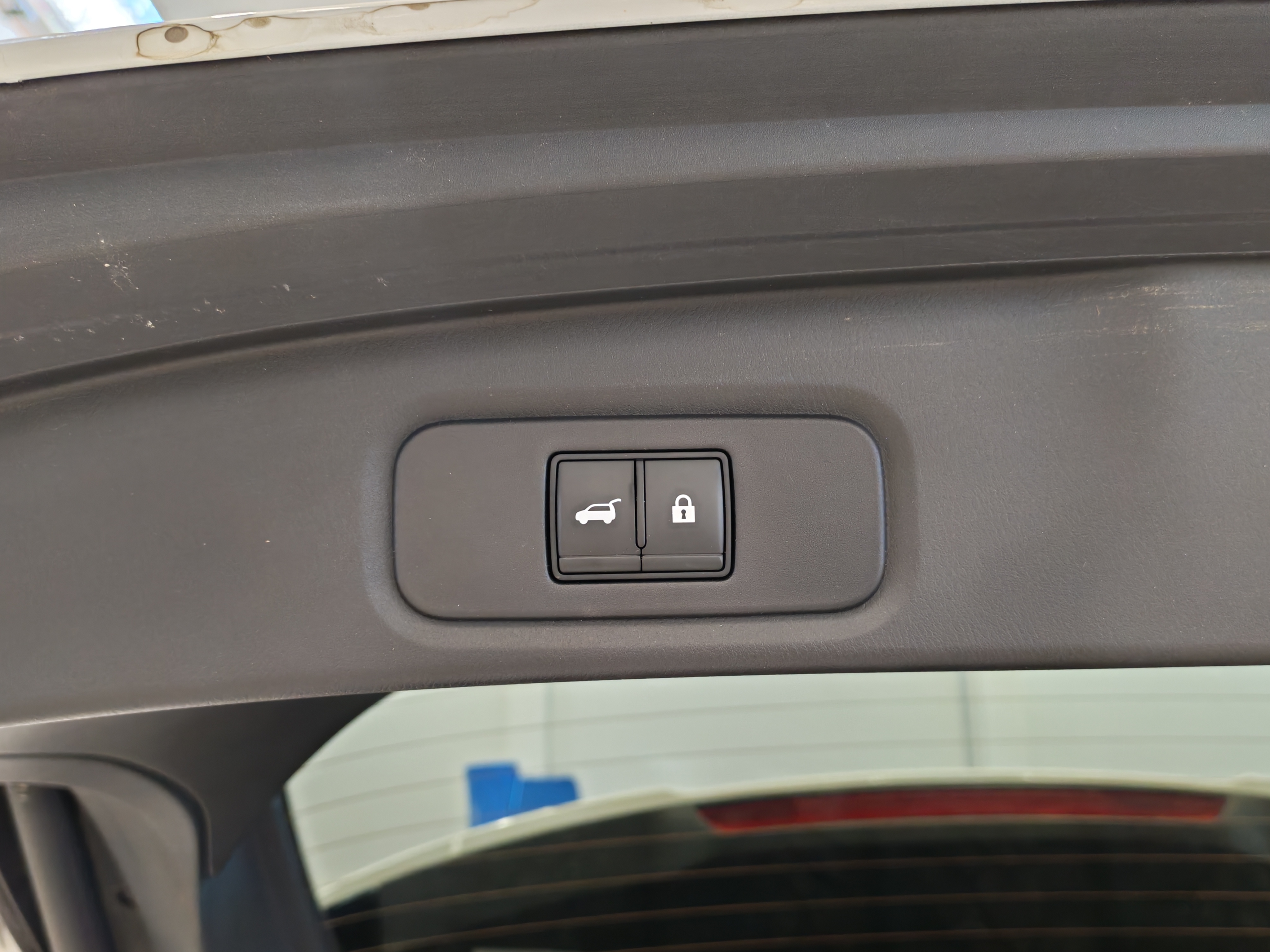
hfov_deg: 55.4
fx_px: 1211
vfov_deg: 42.9
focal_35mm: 33
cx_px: 635
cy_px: 476
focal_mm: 6.12
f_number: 1.9
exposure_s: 1/100
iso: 497
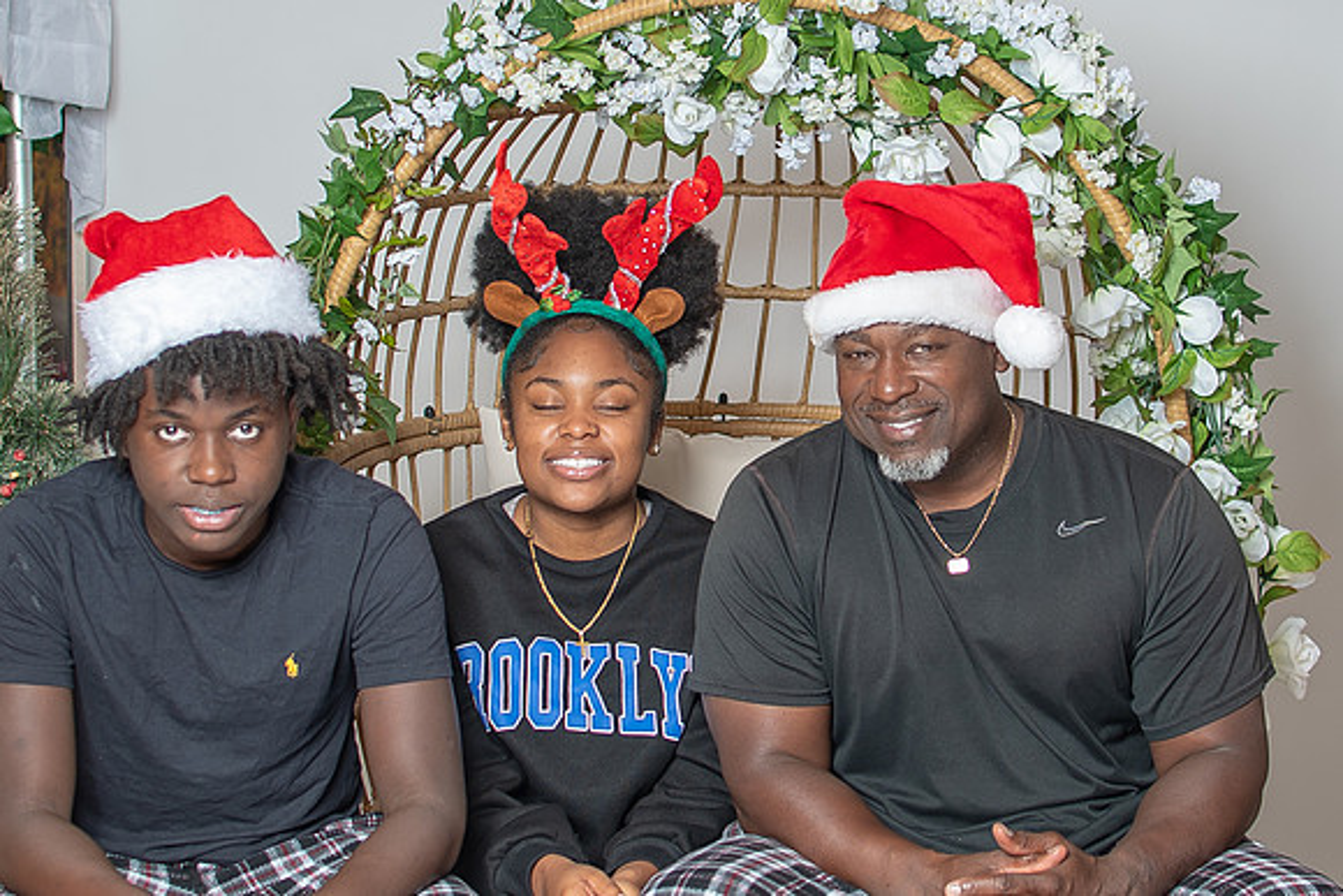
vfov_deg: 16.9
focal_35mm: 81
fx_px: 3005
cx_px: 771
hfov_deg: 25.2
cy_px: 297
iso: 100
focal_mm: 35
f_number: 3.2
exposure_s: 1/250
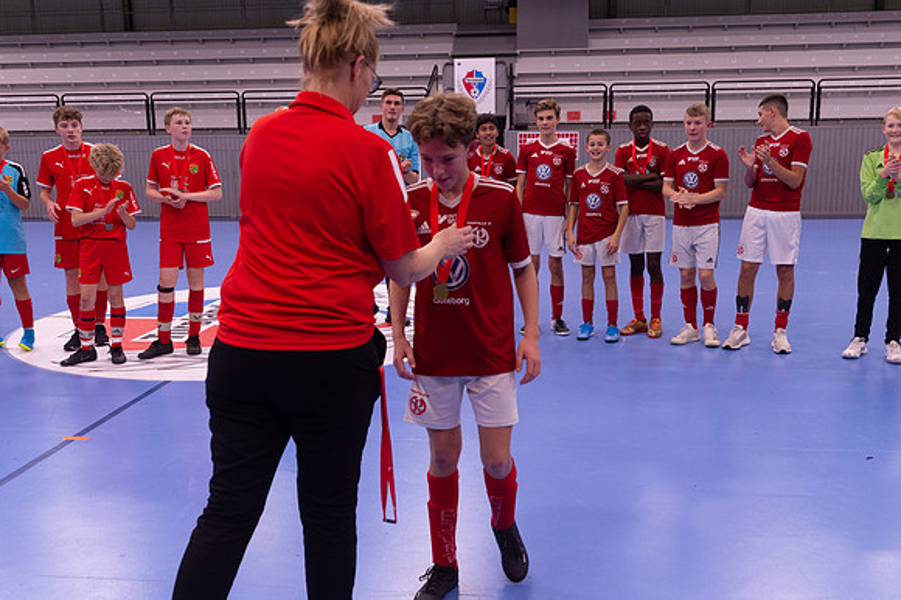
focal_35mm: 35
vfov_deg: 37.8
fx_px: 875
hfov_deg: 54.5
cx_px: 450
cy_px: 300
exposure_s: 1/200
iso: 2000
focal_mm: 35
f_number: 3.5
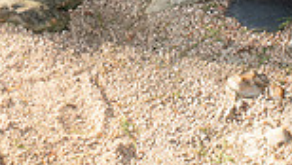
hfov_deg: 18.1
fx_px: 899
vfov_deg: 9.2
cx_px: 25
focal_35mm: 116
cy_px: -256
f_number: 7.1
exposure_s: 1/200
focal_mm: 38
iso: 400
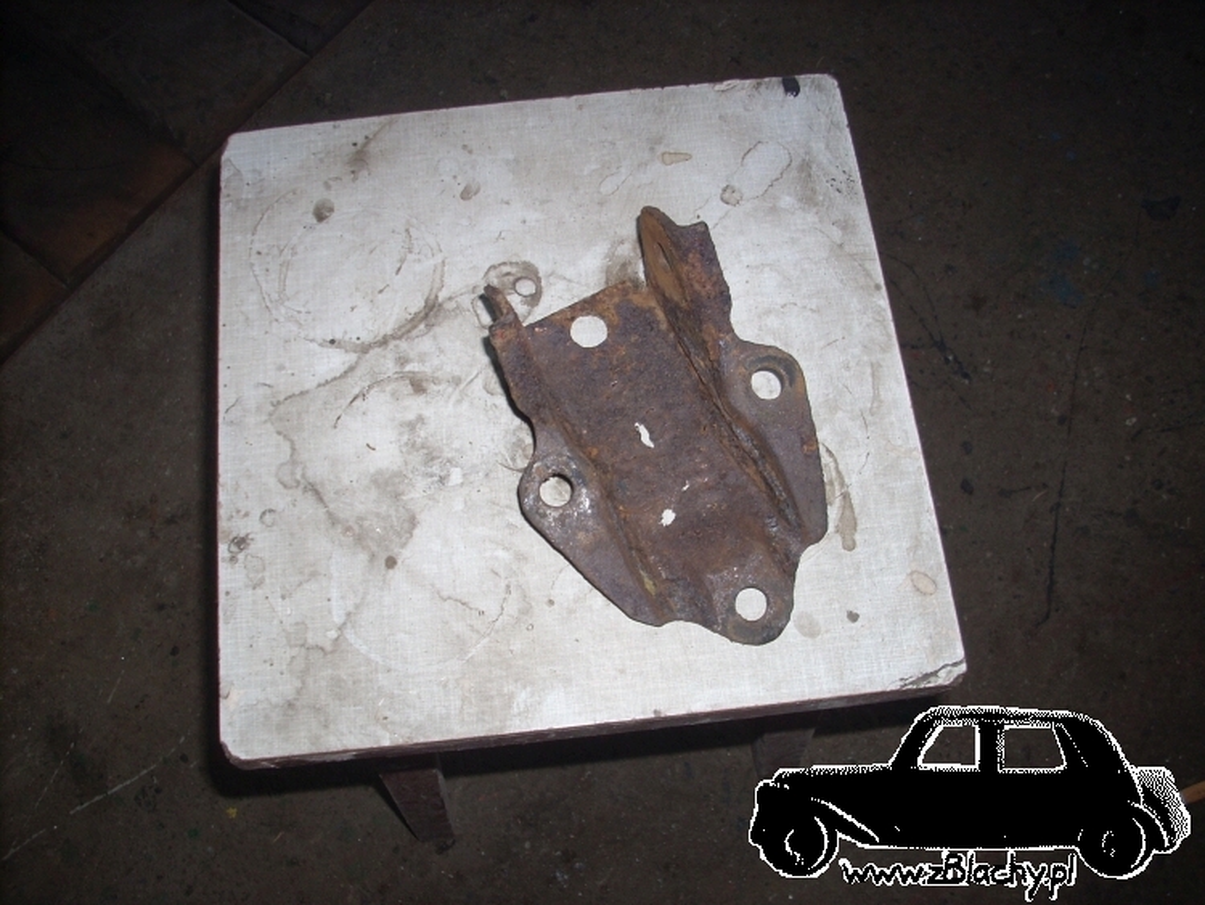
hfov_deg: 50.1
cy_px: 452
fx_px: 1288
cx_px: 602
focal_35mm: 37
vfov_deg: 38.7
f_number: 2.8
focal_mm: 6.2
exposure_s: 1/60
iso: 64
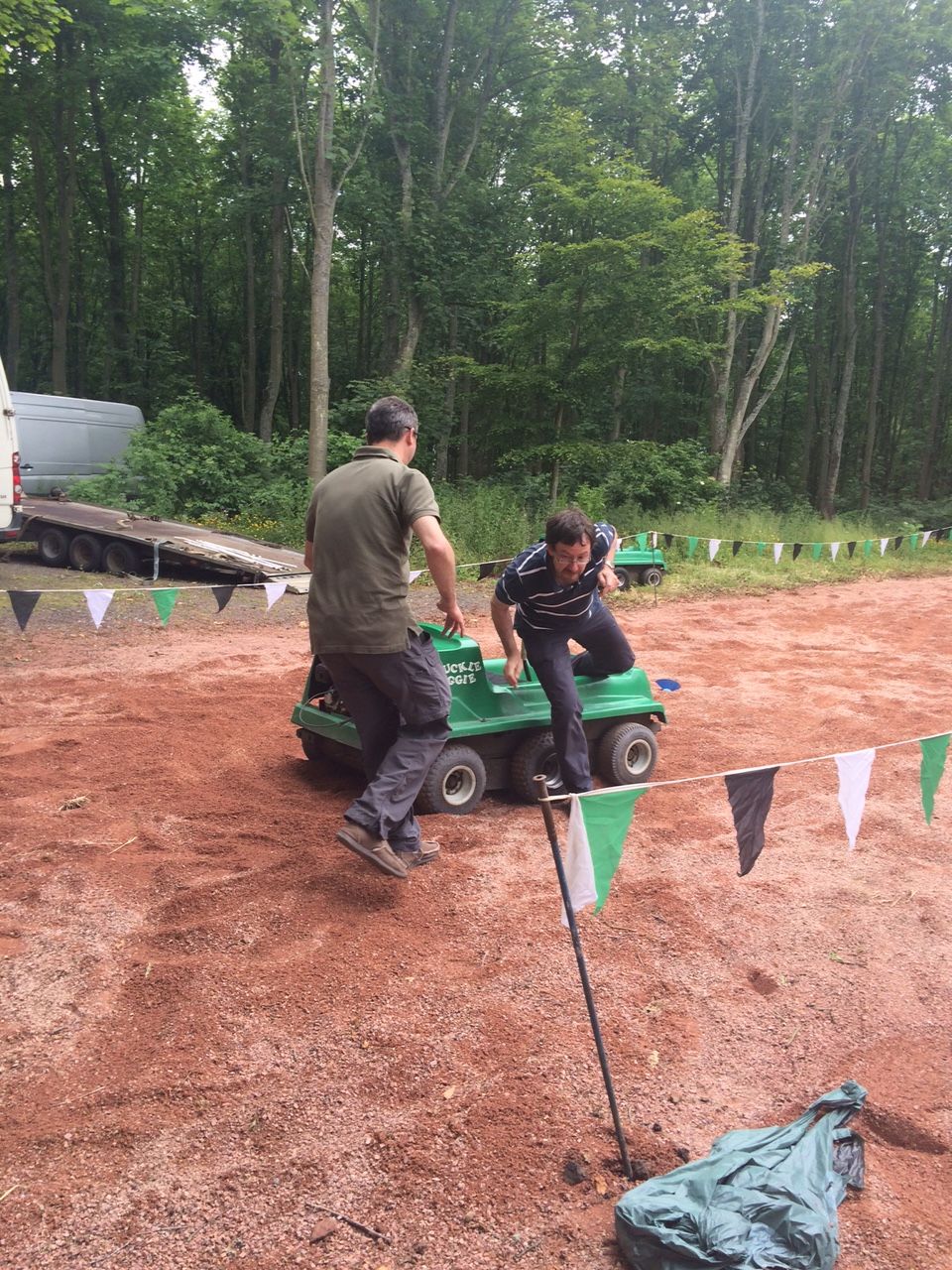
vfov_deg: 61.7
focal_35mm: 29
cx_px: 476
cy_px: 635
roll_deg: -2.2
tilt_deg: -11.3
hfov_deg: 48.2
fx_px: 1063
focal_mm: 4.15
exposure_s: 1/313
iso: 32
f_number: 2.2
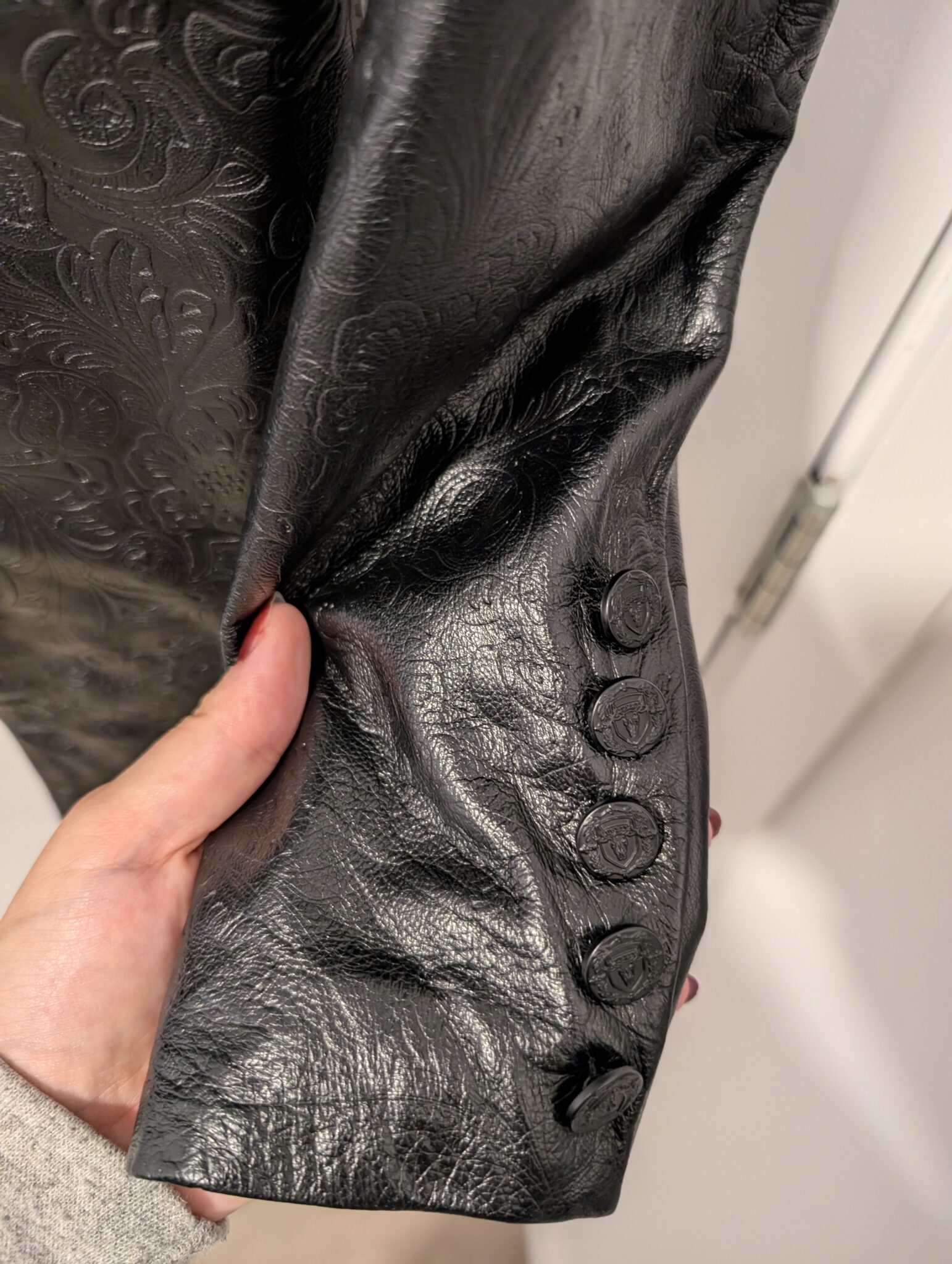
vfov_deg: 71.5
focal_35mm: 24
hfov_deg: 56.9
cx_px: 476
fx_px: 878
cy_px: 632
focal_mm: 6.9
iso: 730
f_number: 1.68
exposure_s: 1/40
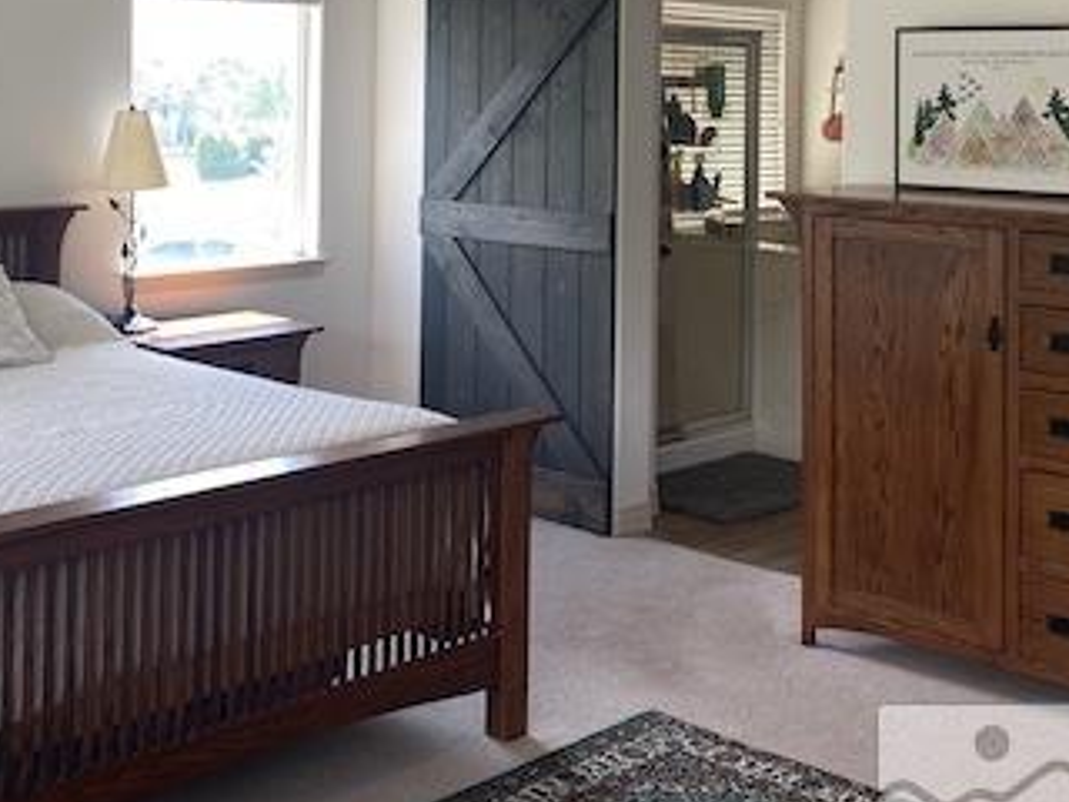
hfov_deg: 36.7
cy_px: 84
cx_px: 458
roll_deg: -1.4
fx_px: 1606
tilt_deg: +0.3
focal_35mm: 52
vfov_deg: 27.1
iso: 32
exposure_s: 1/130
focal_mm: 4.25
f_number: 1.8
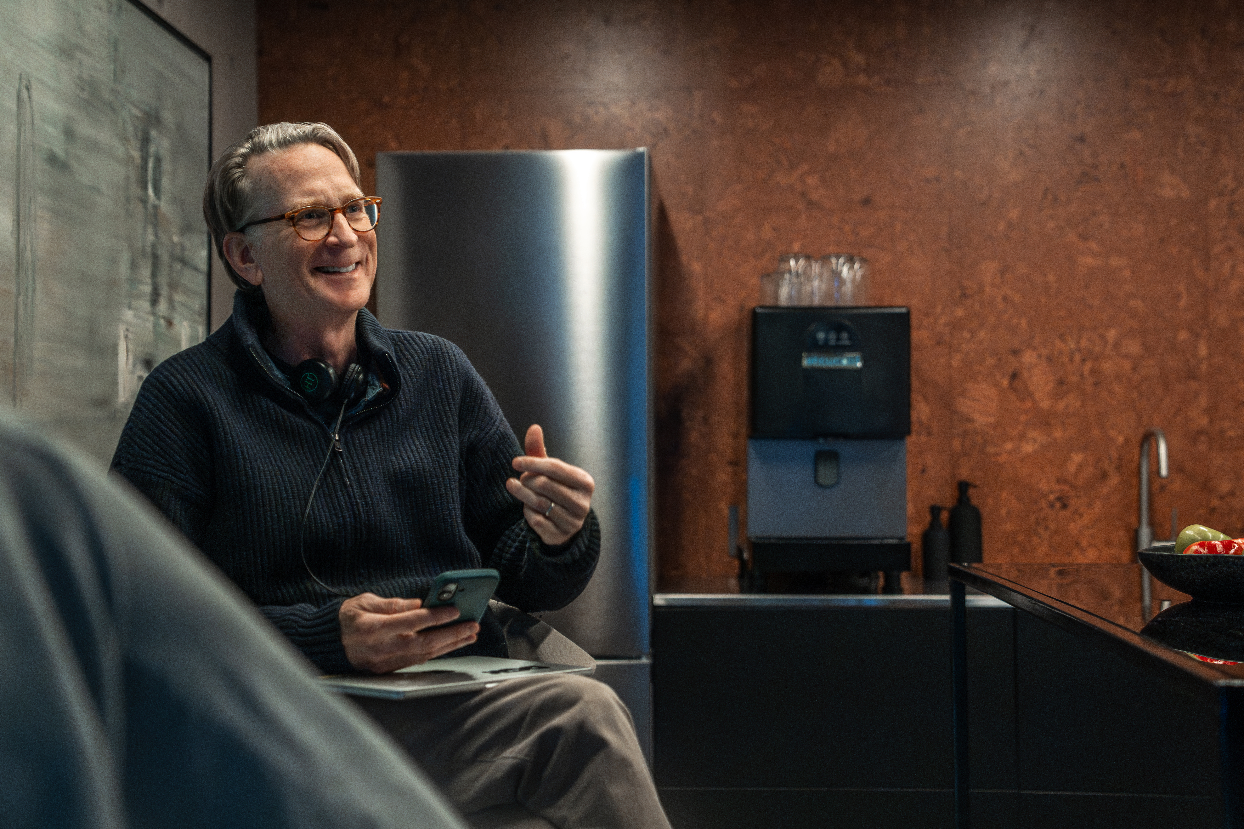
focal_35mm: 57
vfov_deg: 23.8
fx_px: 1970
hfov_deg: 35.1
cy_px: 414
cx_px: 622
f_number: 2.8
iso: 3200
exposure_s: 1/320
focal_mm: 57
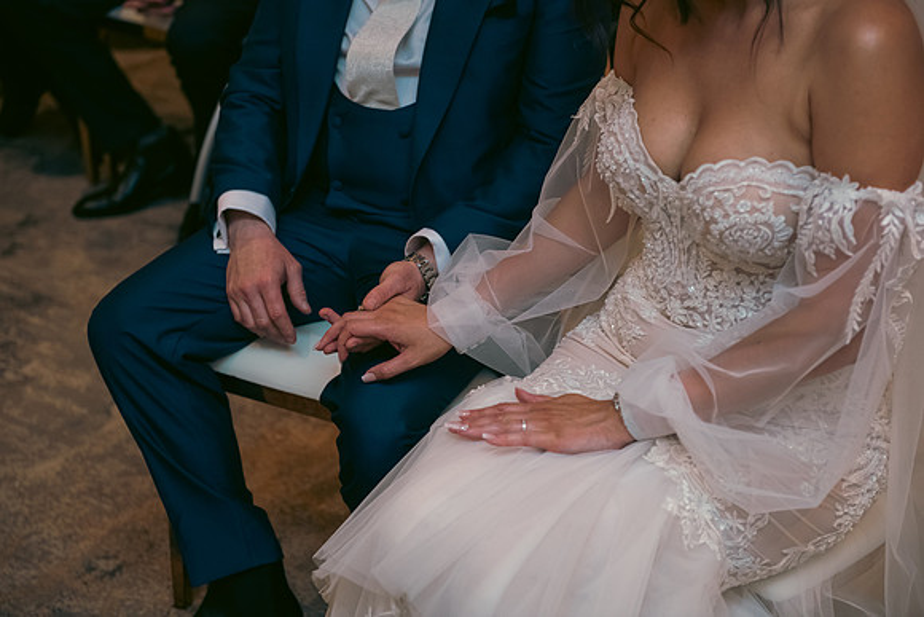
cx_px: 462
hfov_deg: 28.8
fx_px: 1797
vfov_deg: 19.5
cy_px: 308
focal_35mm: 70
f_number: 3.5
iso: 800
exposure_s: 1/160
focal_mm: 70
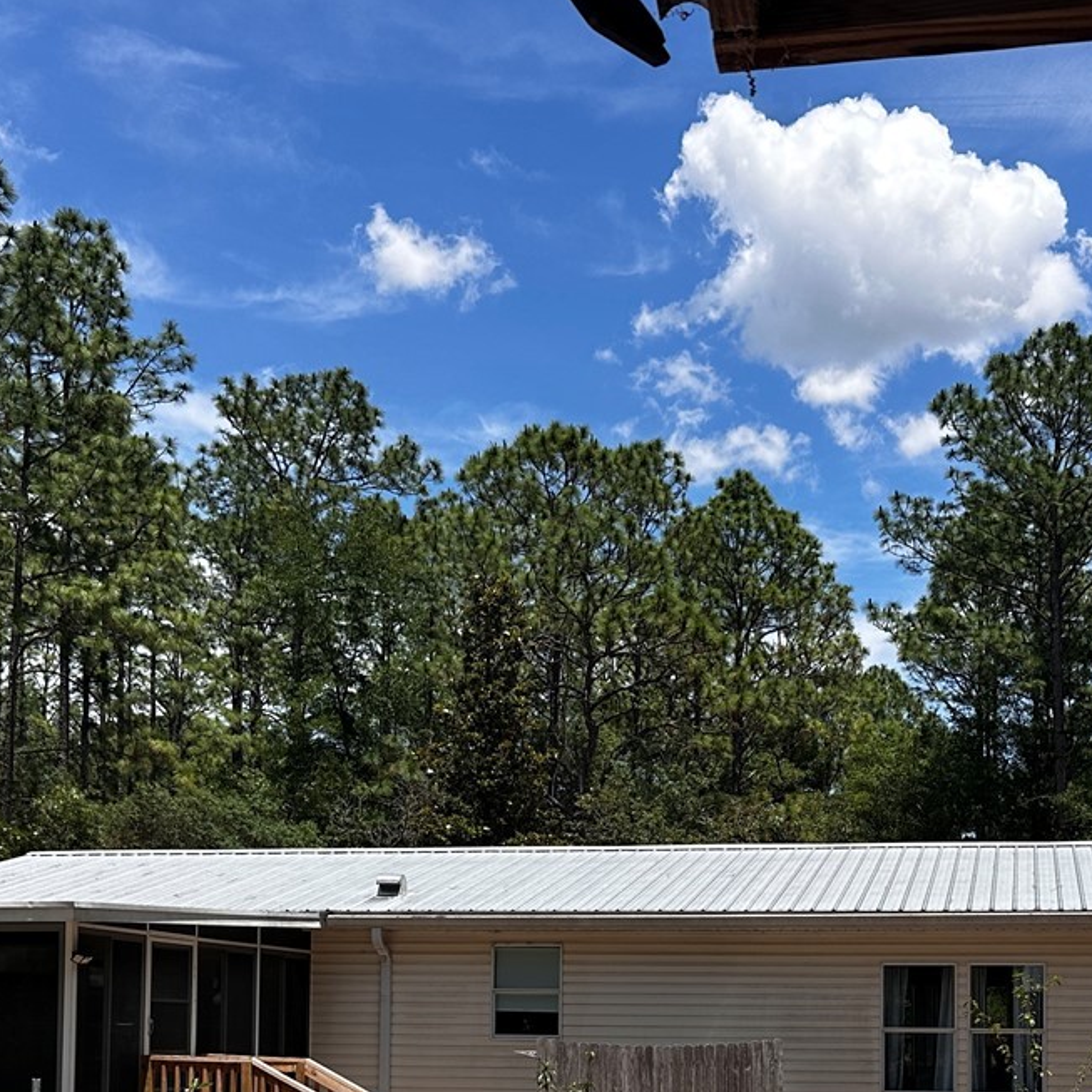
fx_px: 1856
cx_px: 684
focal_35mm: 52
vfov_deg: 31.4
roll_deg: -0.8
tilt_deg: +2.4
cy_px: 962
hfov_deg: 32.6
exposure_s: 1/3861
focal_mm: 6.86
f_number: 1.78
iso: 80
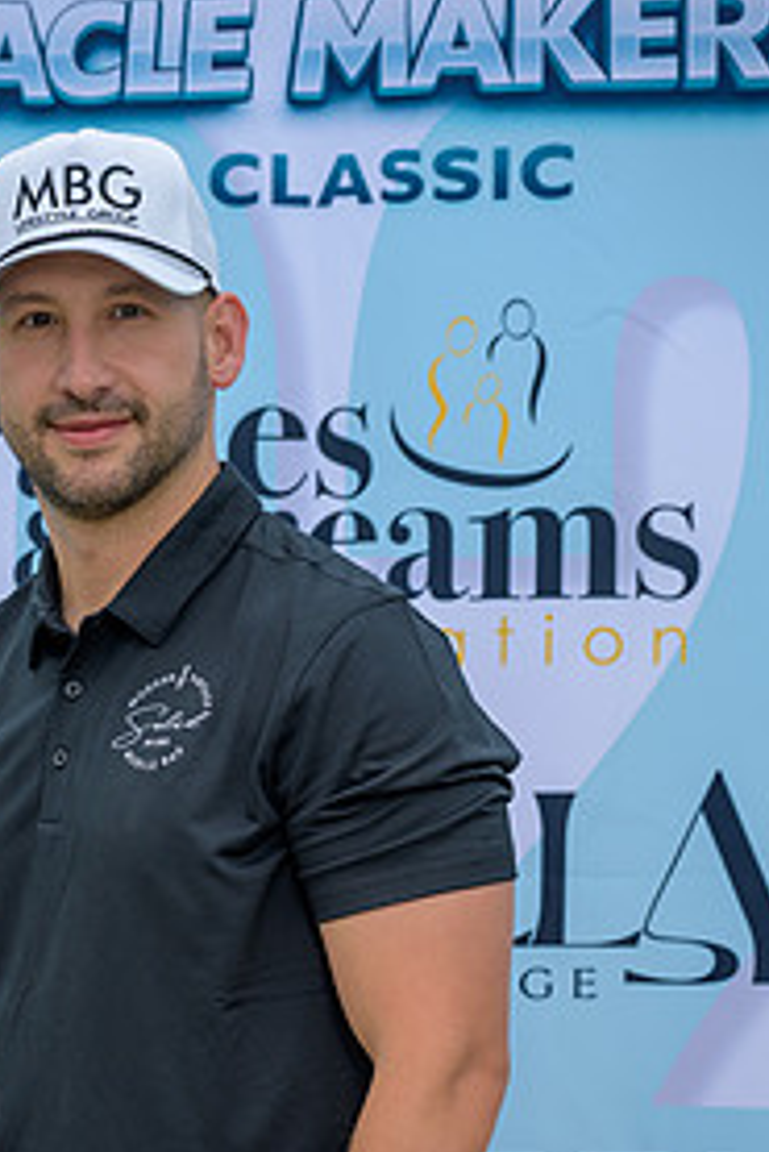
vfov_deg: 14.3
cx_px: 195
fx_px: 4576
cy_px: 890
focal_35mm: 143
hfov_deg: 9.6
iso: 125
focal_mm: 88
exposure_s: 1/200
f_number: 4
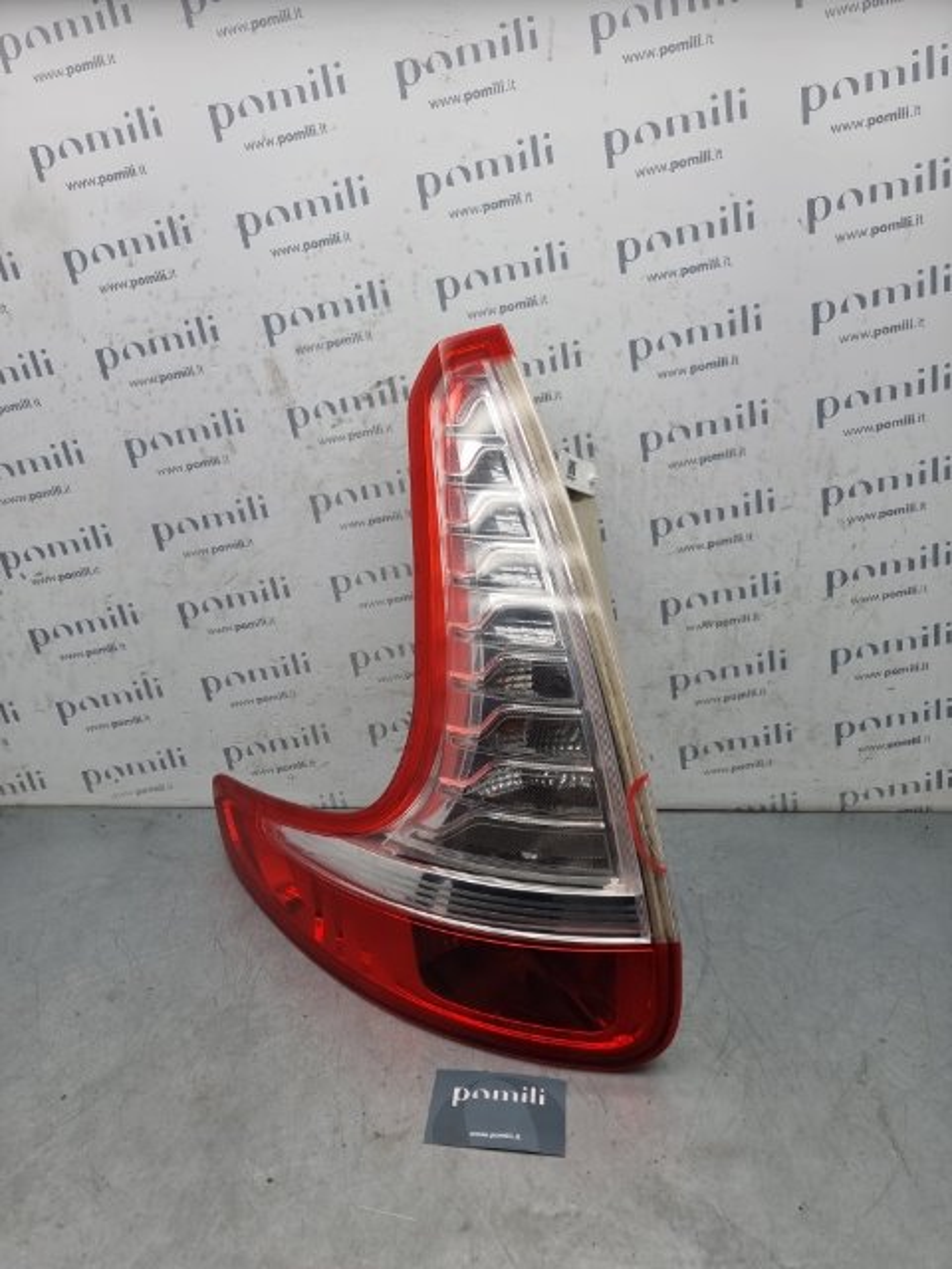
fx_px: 880
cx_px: 476
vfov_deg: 71.6
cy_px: 634
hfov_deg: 56.8
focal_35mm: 24
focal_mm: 6.7
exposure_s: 1/393
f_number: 1.8
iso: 50
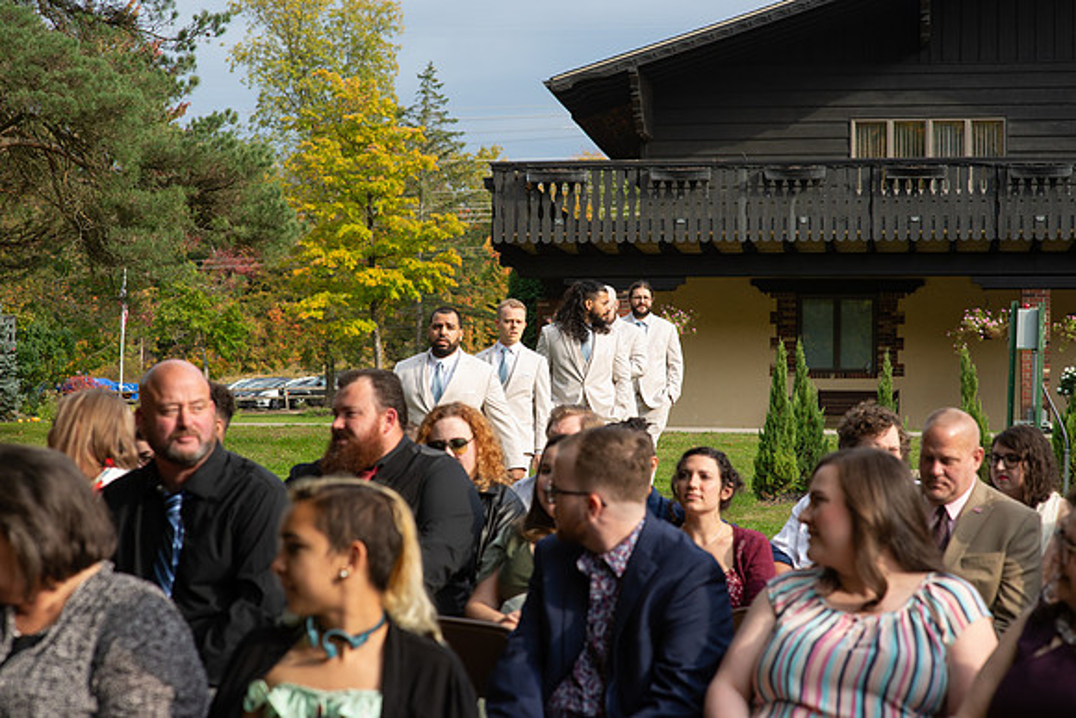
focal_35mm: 89
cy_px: 359
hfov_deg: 22.8
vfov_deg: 15.3
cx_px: 538
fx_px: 2671
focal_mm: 85
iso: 640
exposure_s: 1/640
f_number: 6.3
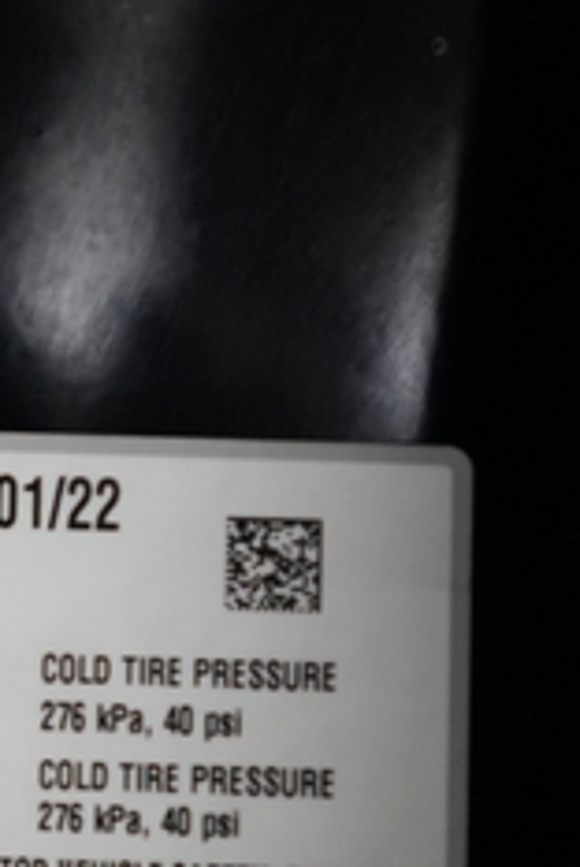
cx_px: -193
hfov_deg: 17.3
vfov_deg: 27.1
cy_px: 595
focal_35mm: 74
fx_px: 1783
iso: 5000
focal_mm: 27
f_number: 2.8
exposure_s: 1/160
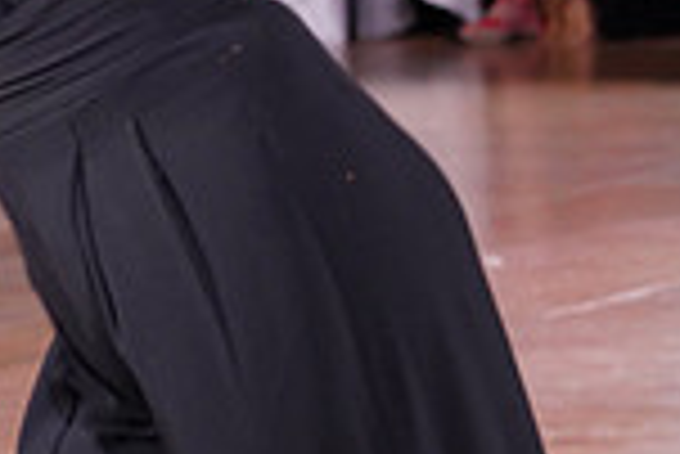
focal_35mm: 402
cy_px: -169
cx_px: -572
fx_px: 7600
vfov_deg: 3.4
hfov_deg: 5.1
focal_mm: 105
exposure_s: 1/160
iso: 1600
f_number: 5
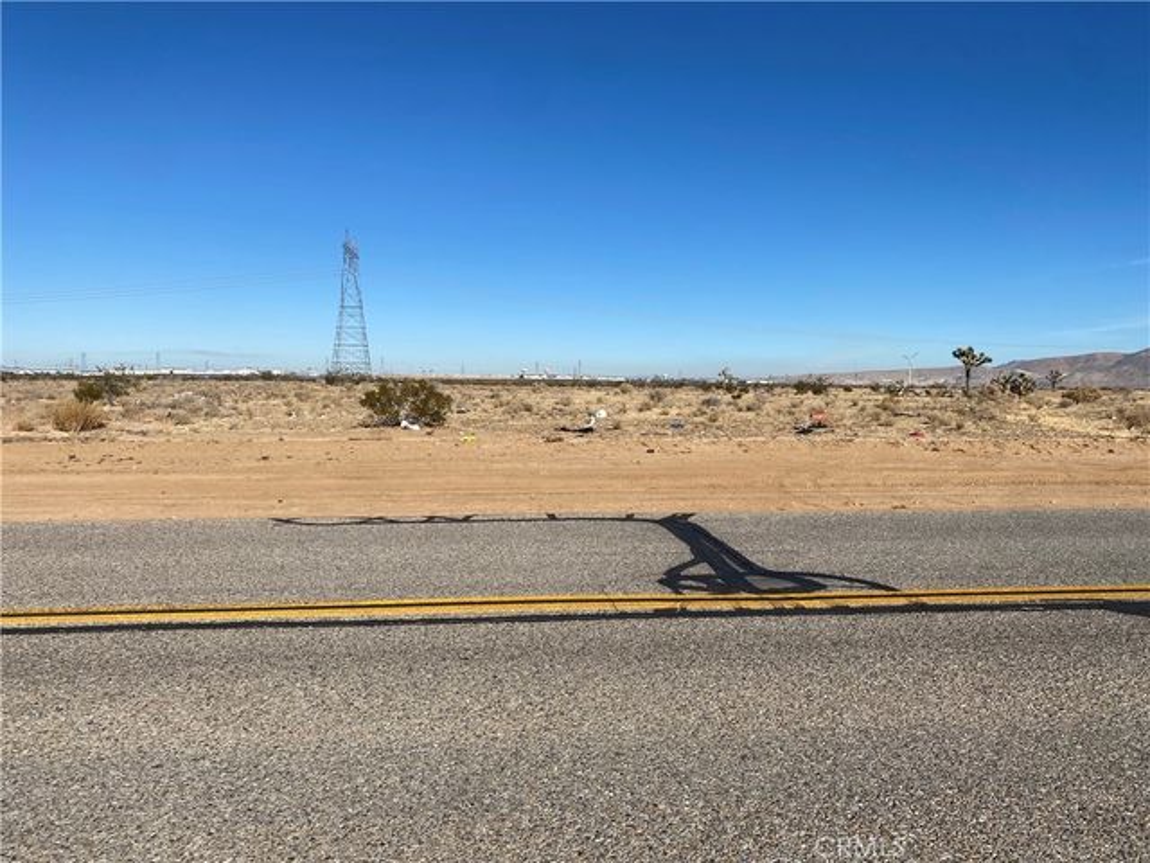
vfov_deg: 53.1
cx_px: 575
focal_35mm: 26
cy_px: 432
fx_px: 864
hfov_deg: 67.3
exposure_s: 1/5495
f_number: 1.8
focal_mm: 4.25
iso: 32
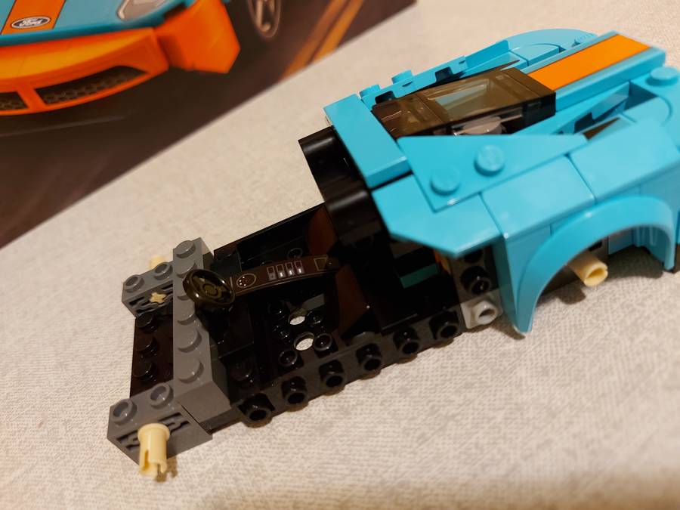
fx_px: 471
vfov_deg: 56.8
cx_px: 340
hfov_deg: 71.6
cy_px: 255
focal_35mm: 24
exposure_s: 1/25
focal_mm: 5.23
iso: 400
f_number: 1.8
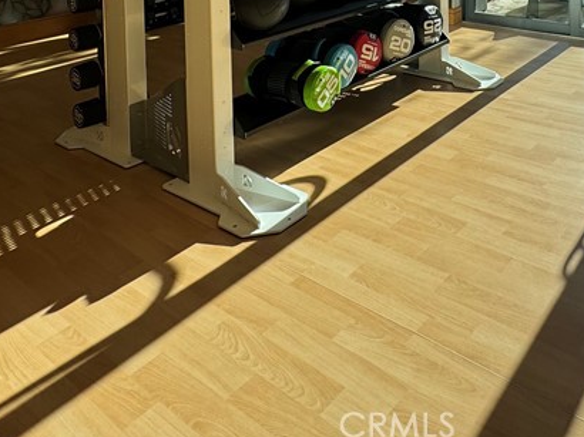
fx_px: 590
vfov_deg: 32.7
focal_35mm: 35
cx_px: 440
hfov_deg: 50.4
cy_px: -101
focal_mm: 2.22
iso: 40
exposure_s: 1/418
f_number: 2.2
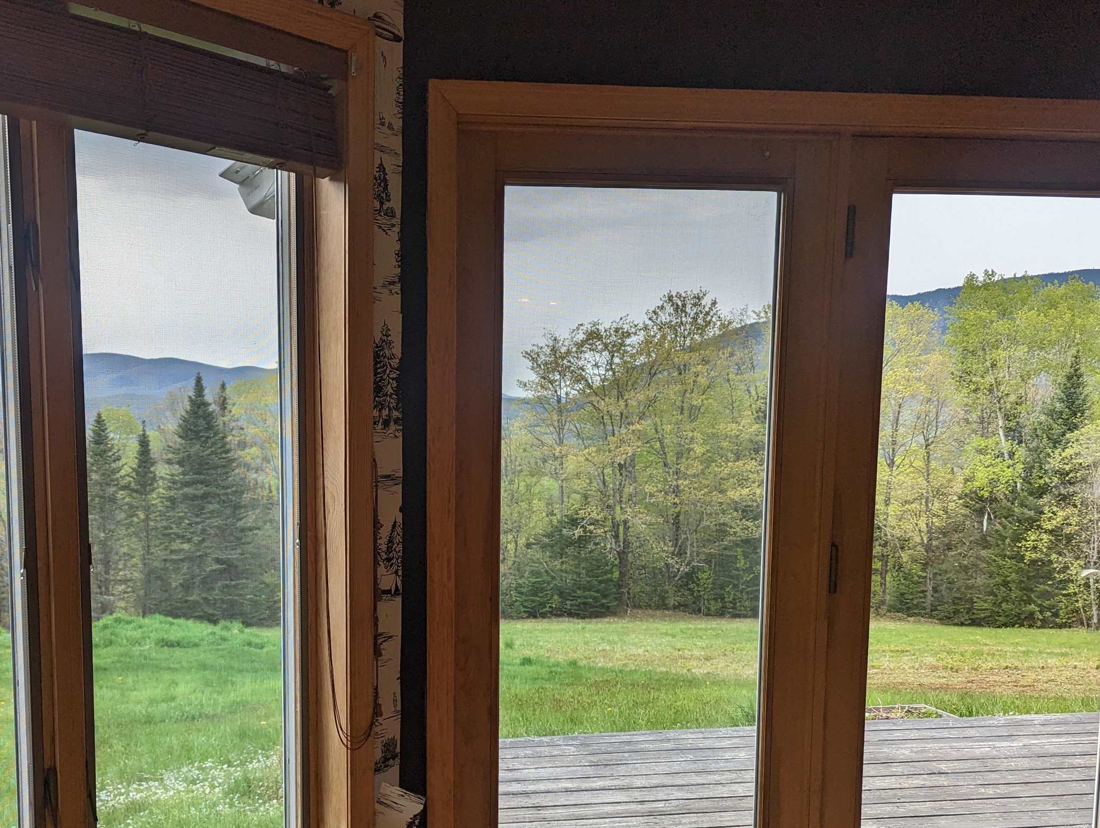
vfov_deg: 40.4
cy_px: 541
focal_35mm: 35
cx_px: 413
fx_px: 1114
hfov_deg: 52.0
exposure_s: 1/1029
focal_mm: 6.81
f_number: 1.85
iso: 45
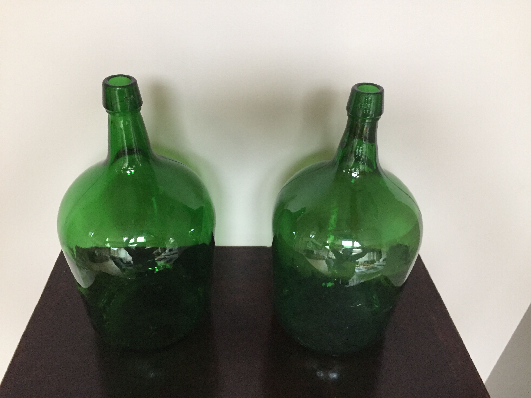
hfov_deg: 61.7
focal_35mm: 29
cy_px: 199
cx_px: 266
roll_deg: -2.9
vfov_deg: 48.2
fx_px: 445
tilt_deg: -36.8
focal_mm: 4.15
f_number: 2.2
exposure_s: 1/25
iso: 250
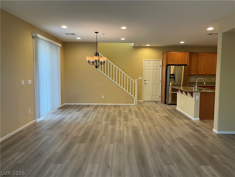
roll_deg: -0.2
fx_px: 177
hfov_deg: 67.3
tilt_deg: -3.9
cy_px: 88
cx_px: 118
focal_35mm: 26
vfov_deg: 53.1
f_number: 1.6
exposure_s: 1/60
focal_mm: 4.2
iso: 100
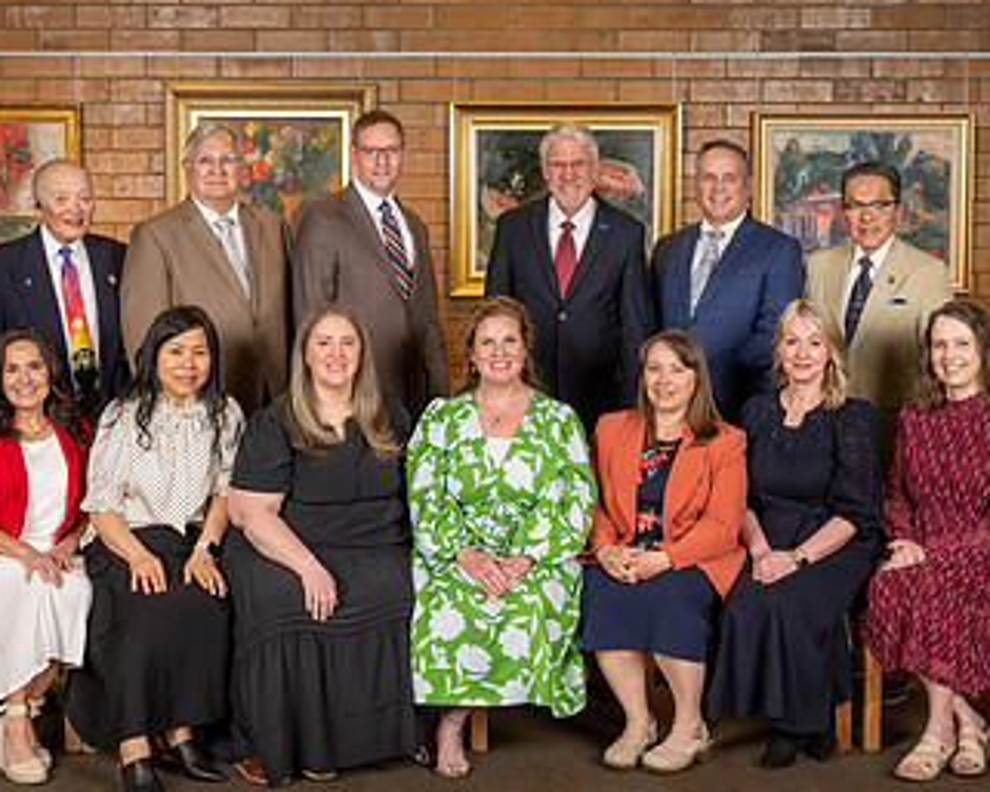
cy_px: 350
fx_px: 1934
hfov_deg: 28.7
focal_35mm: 66
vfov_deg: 23.1
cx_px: 502
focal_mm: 38
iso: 2000
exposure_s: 1/250
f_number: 6.3
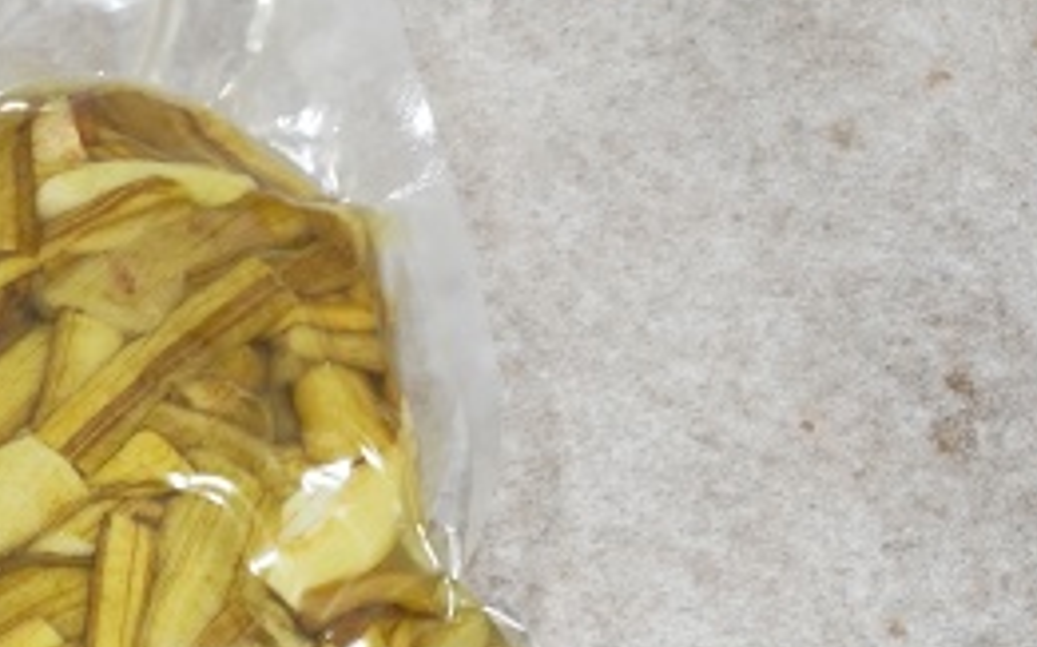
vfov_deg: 16.1
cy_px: 760
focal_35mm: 78
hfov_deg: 22.2
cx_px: -493
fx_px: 2204
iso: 88
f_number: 1.8
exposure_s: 1/50
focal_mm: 4.68
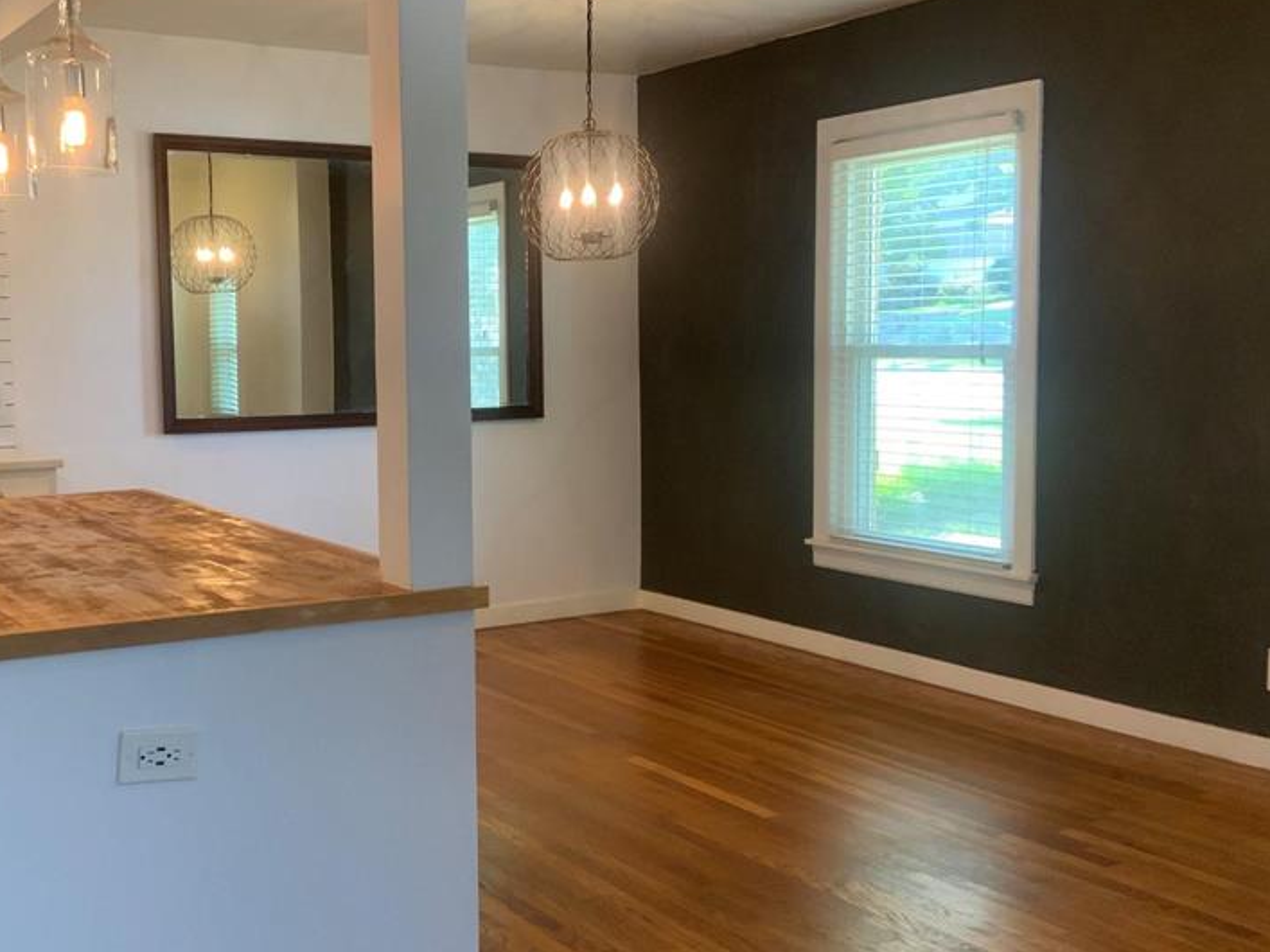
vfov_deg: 34.3
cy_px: 465
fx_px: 1541
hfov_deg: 44.4
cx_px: 471
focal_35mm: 42
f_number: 1.8
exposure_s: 1/60
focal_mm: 3
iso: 100
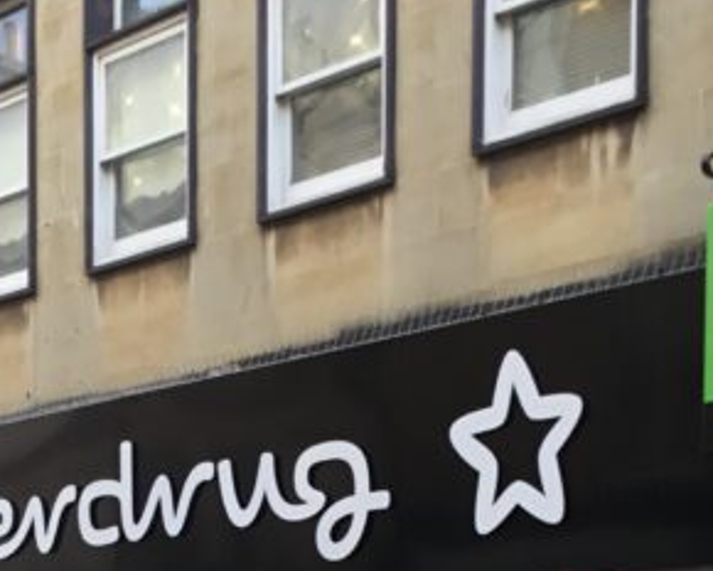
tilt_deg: +0.5
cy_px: 797
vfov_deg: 13.7
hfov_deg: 17.8
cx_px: 157
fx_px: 2258
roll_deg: -0.9
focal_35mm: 107
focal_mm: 3.3
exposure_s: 1/100
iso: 40
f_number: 2.4
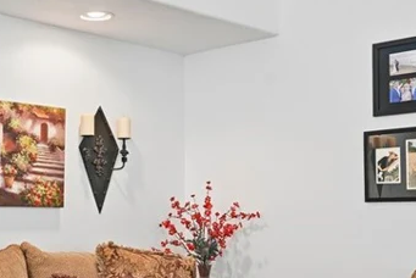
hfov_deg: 30.7
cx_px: 60
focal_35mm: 63
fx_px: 729
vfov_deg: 21.3
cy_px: 226
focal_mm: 21
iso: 500
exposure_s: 1/50
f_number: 10
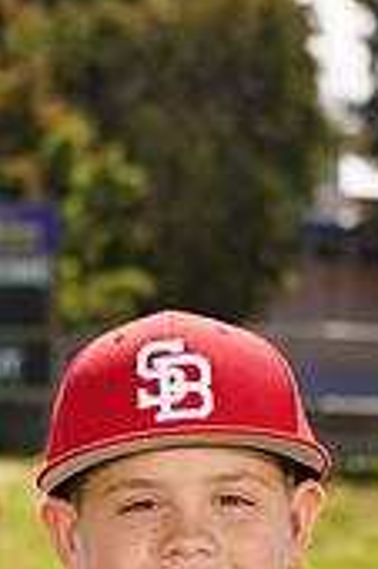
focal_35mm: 342
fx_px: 5397
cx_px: 2
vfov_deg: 6.0
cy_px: 797
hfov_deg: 4.0
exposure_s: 1/160
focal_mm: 100
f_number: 9
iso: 100
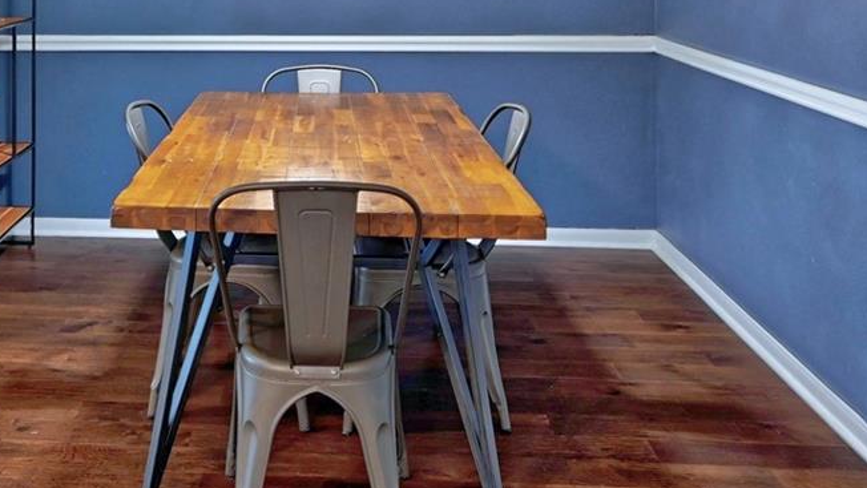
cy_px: -66
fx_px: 1058
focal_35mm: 46
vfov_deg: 24.1
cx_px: 235
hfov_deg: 43.4
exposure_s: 1/2.5
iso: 400
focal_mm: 14
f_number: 8
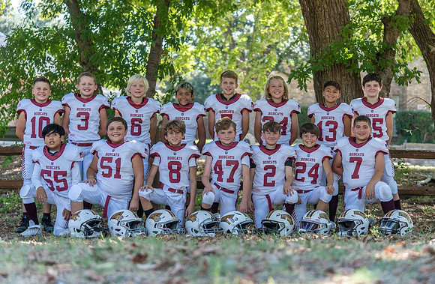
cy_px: 148
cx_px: 218
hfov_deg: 26.3
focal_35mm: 78
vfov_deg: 17.3
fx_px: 932
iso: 320
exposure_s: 1/320
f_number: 2.8
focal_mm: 70
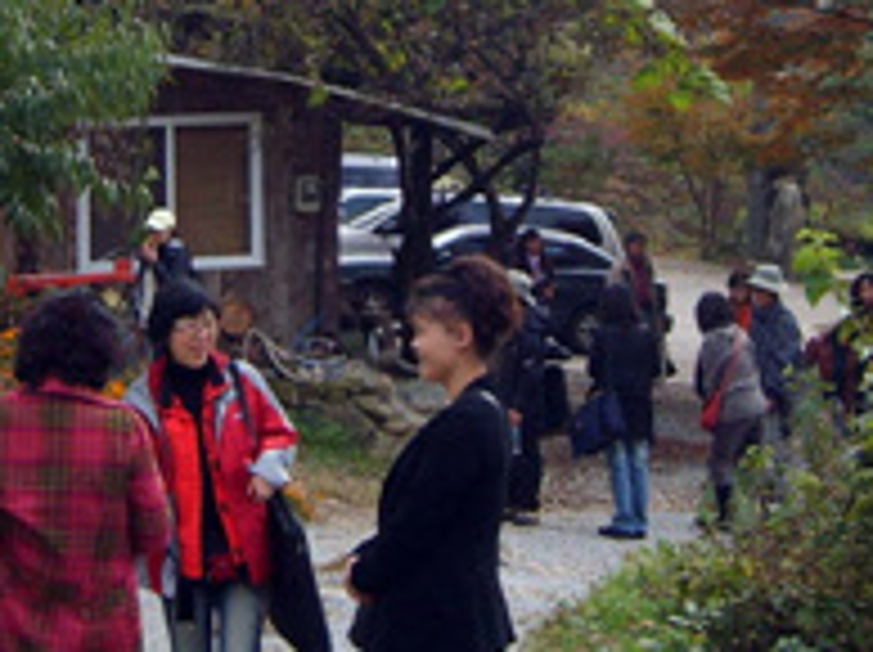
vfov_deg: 9.3
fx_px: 4005
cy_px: 7
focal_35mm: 159
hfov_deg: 12.4
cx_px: 387
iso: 50
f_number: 3.1
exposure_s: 1/350
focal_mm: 9.2
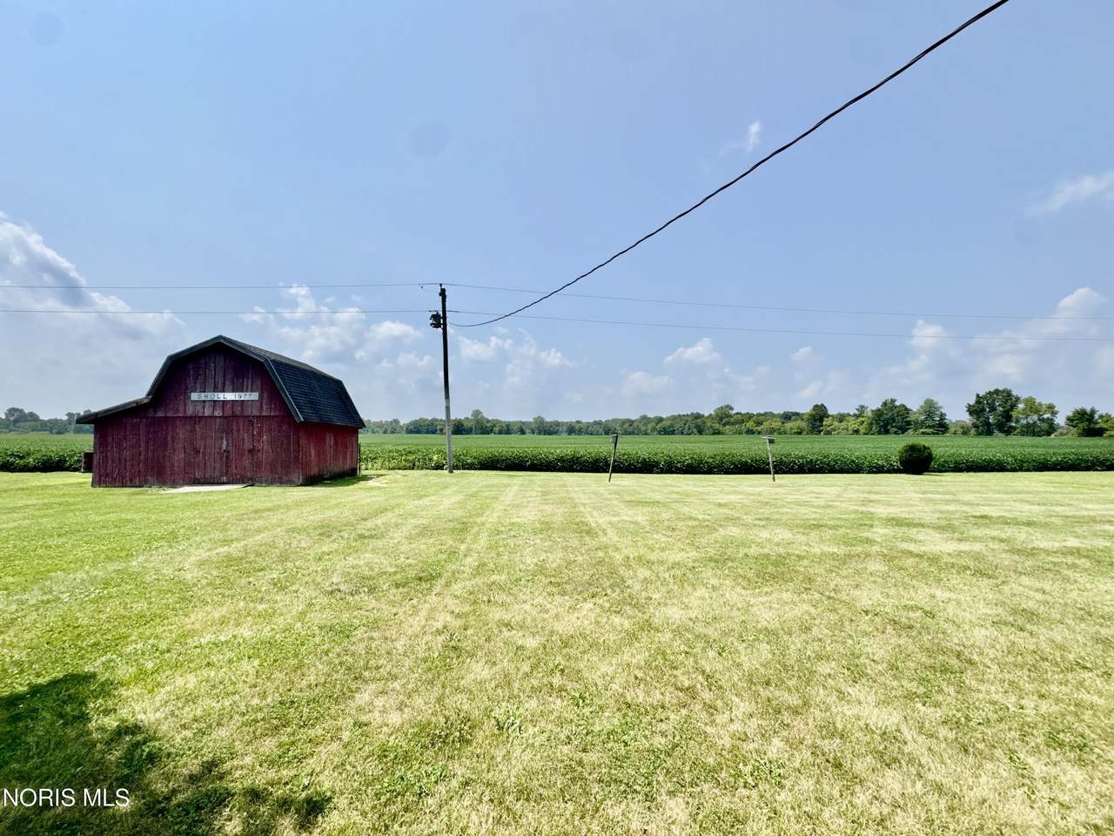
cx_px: 557
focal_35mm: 14
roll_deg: -0.8
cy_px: 418
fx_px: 451
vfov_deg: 85.7
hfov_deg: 102.1
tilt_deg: +1.1
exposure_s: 1/2874
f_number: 2.2
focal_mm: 2.22
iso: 40
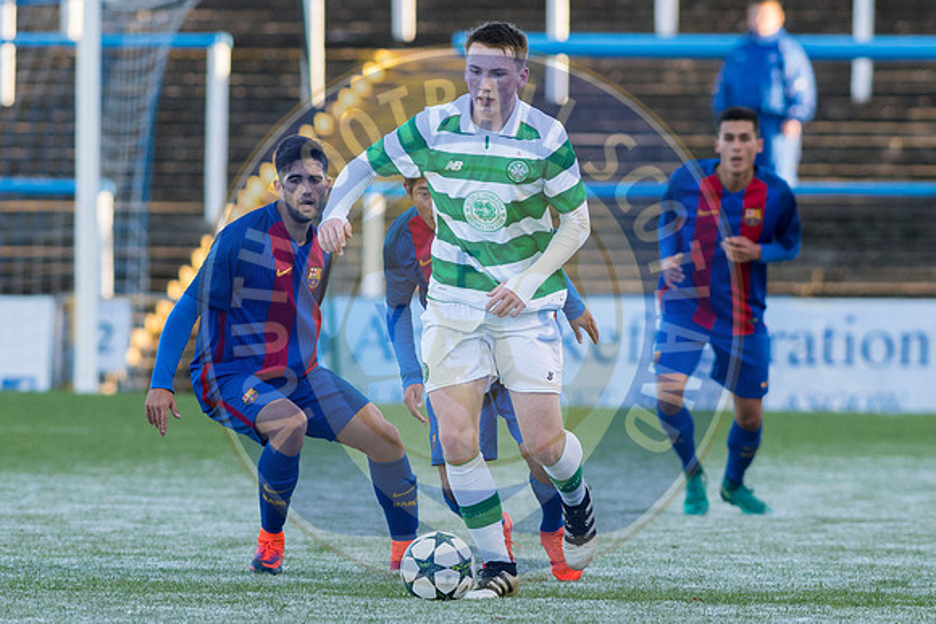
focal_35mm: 450
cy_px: 312
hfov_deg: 4.6
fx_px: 11702
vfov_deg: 3.1
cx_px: 468
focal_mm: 300
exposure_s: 1/1000
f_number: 4.5
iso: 800
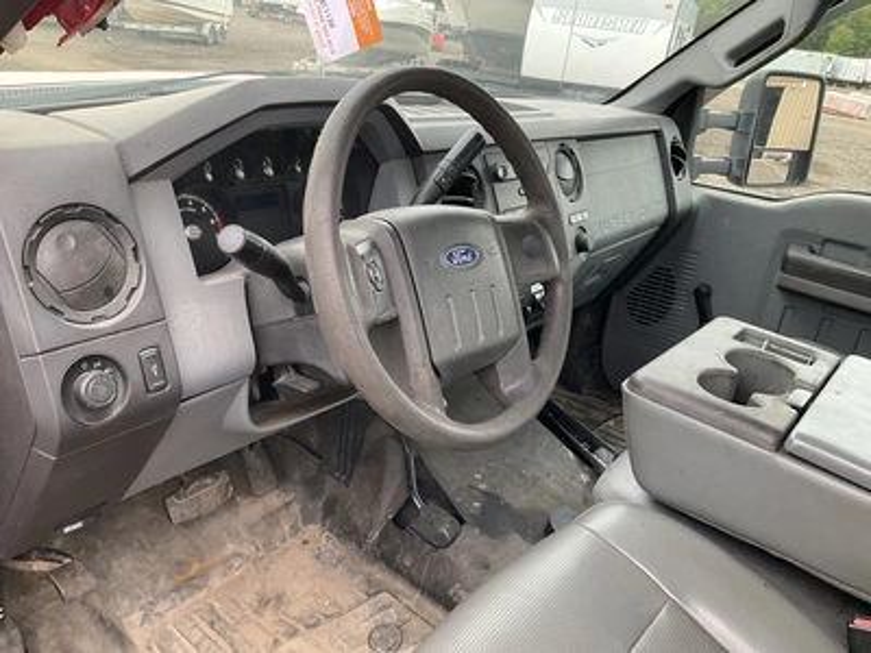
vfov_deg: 48.2
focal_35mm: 29
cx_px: 436
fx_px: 730
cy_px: 326
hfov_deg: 61.7
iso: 40
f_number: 1.8
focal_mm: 3
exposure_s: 1/122
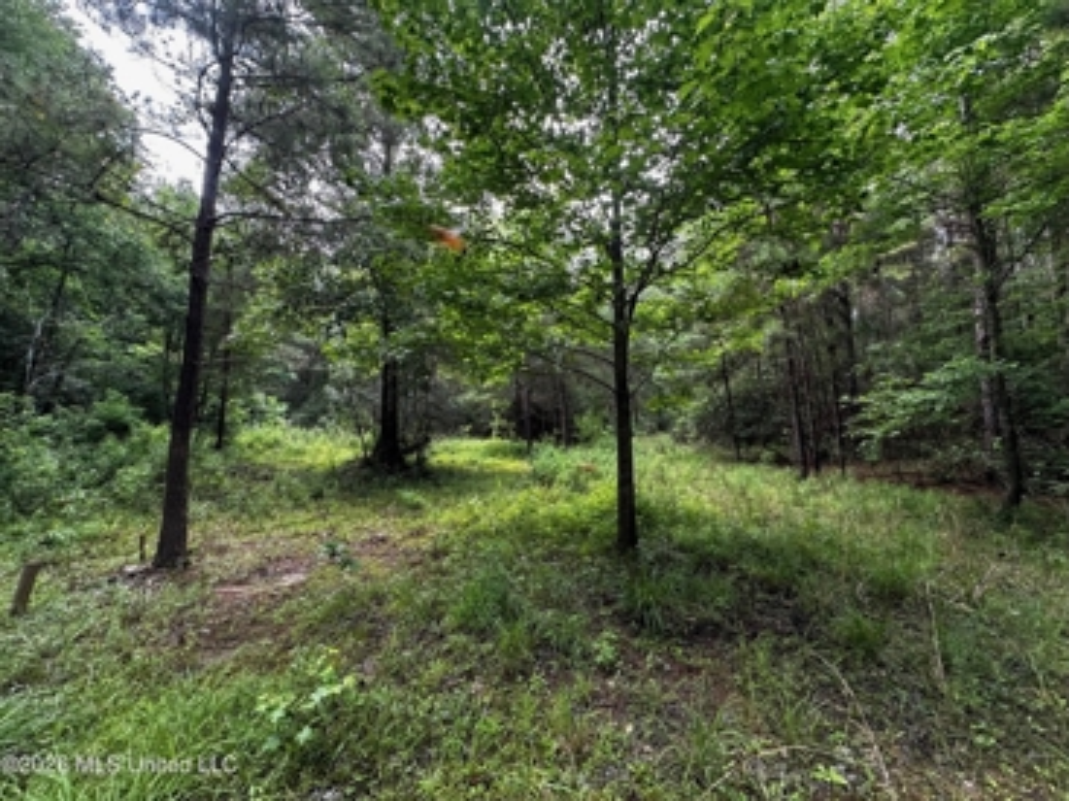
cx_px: 534
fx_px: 432
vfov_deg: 85.6
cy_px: 400
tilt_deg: +3.4
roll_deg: +1.4
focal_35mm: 14
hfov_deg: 102.1
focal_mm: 2.22
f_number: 2.2
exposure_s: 1/99
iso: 100
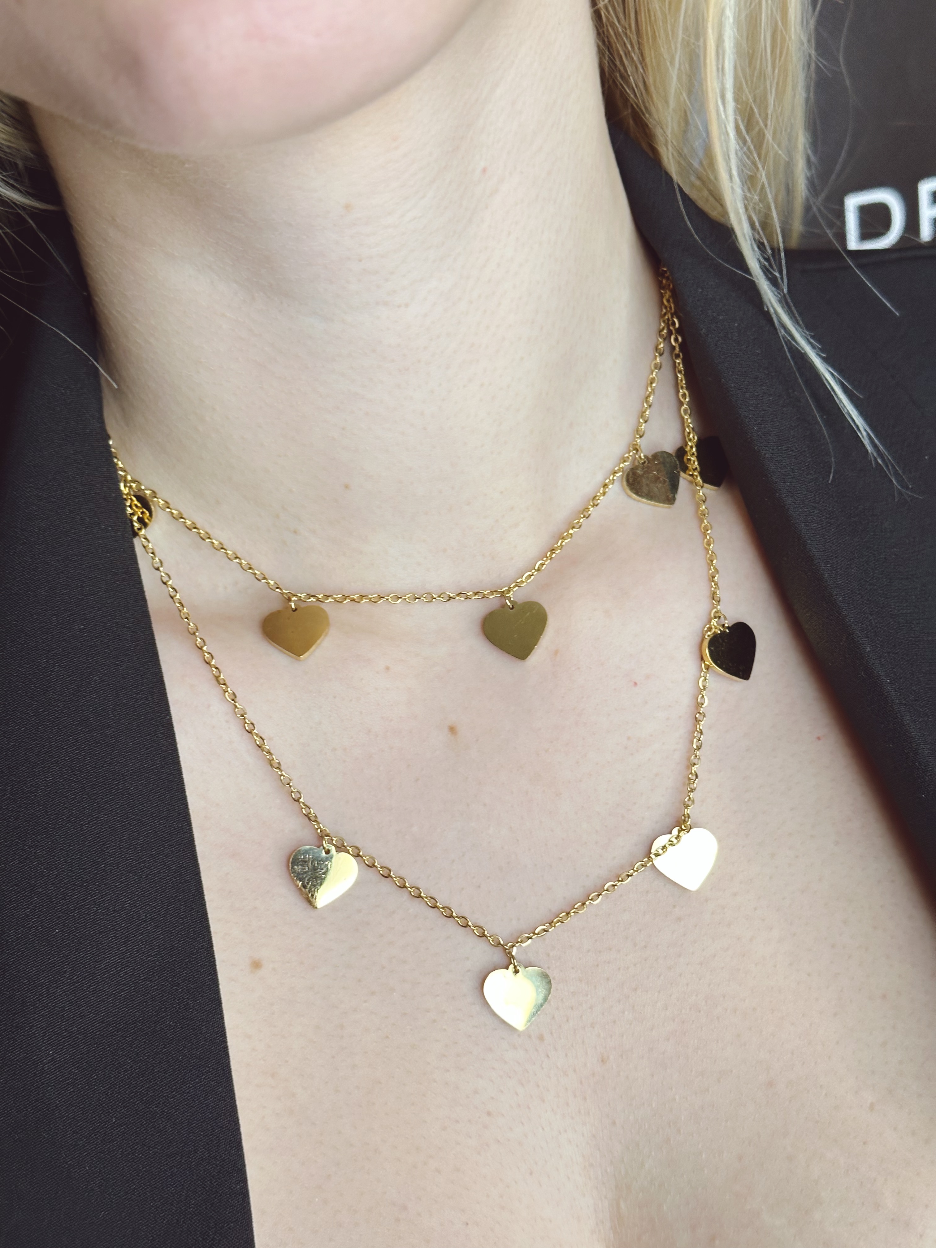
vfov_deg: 39.7
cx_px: 468
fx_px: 1731
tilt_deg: -17.5
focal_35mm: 48
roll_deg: +8.4
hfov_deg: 30.3
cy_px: 624
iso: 160
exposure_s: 1/60
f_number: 1.78
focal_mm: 6.86
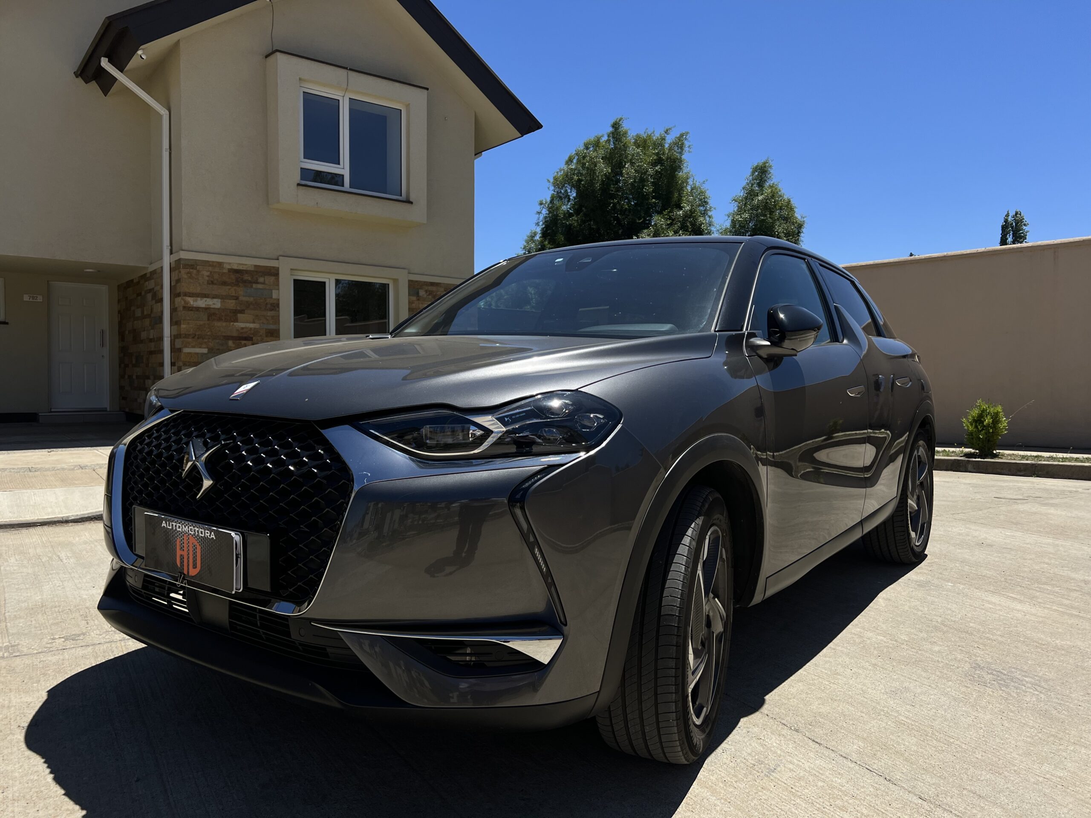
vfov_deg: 53.1
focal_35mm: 26
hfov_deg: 67.3
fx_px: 819
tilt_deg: -2.8
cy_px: 409
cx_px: 546
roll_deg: -0.5
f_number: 1.5
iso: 50
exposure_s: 1/7463
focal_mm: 5.7
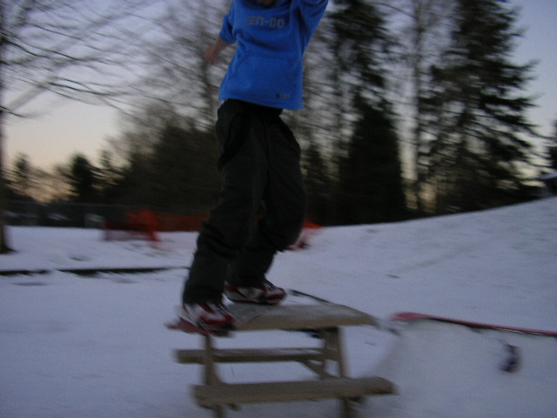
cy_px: 209
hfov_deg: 49.0
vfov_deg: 37.7
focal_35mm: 38
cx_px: 278
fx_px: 611
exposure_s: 1/60
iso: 50
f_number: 2.9
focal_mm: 5.8
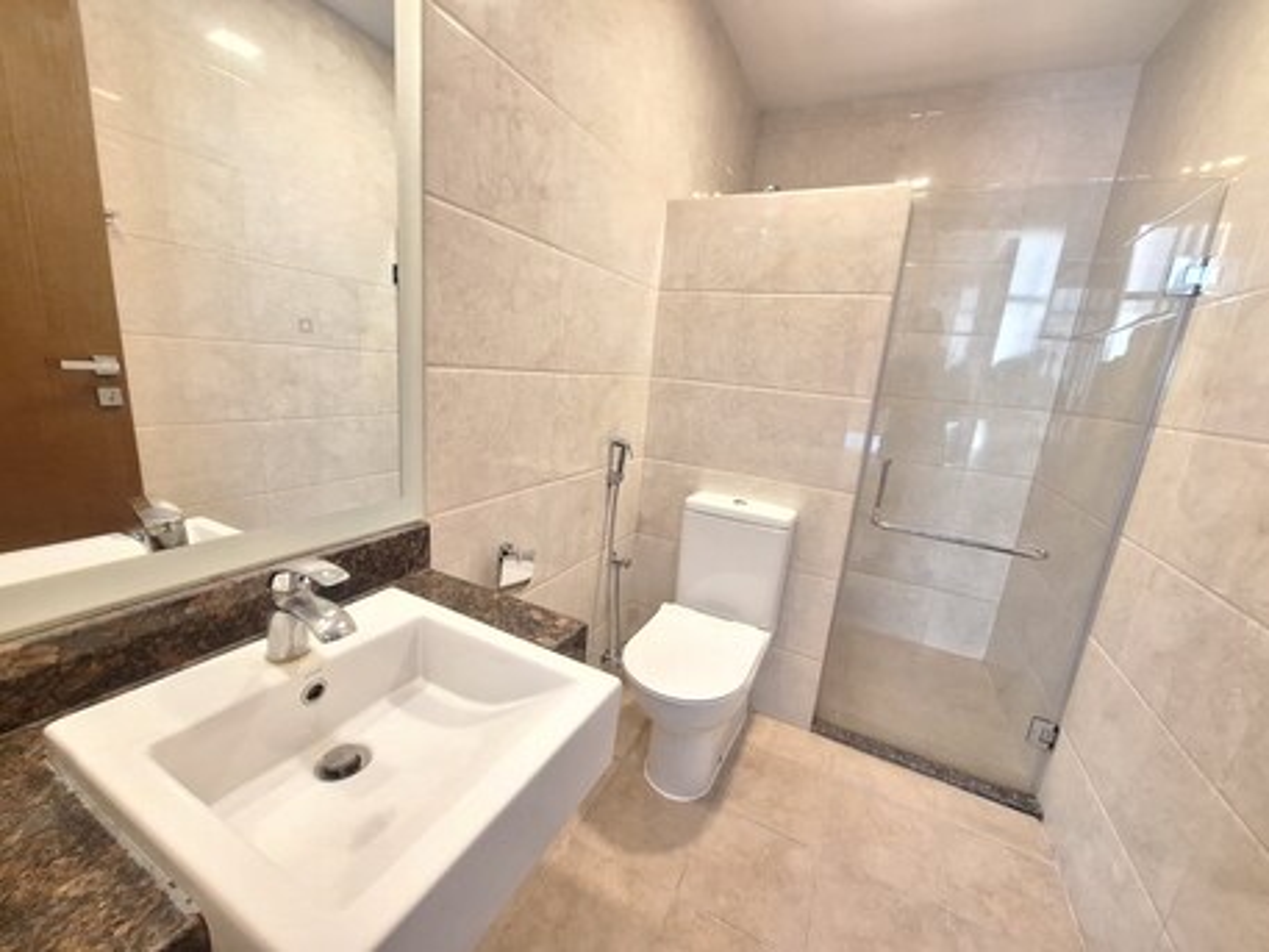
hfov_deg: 106.2
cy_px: 476
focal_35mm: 13
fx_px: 477
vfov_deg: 89.9
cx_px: 634
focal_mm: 1.74
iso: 250
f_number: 2.2
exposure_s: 1/25
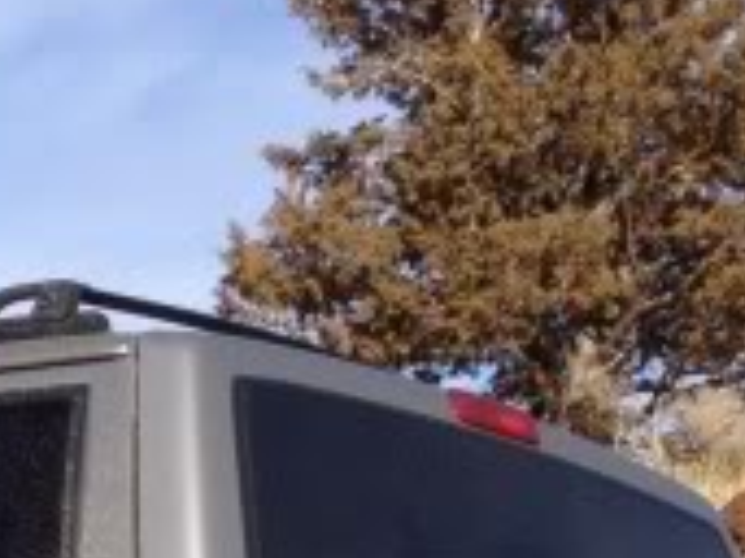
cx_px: -479
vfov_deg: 10.6
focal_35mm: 131
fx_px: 2817
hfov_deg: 13.8
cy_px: 994
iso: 64
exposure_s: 1/1493
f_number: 2.4
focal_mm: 4.3
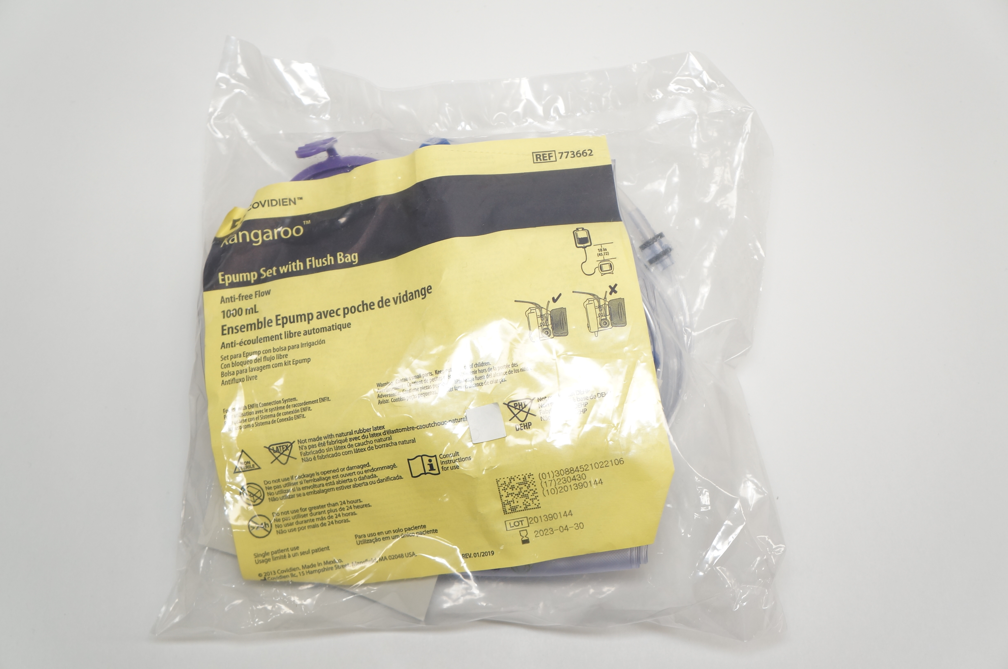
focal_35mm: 45
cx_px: 504
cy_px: 334
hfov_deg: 43.6
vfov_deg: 29.8
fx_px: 1259
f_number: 5.6
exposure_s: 1/125
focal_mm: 30
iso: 400
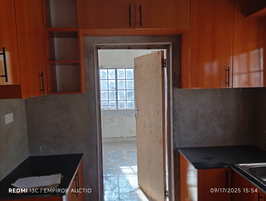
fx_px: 215
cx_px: 133
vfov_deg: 49.9
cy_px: 100
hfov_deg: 63.4
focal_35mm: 28
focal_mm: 4.27
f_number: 1.8
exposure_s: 1/50
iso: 215
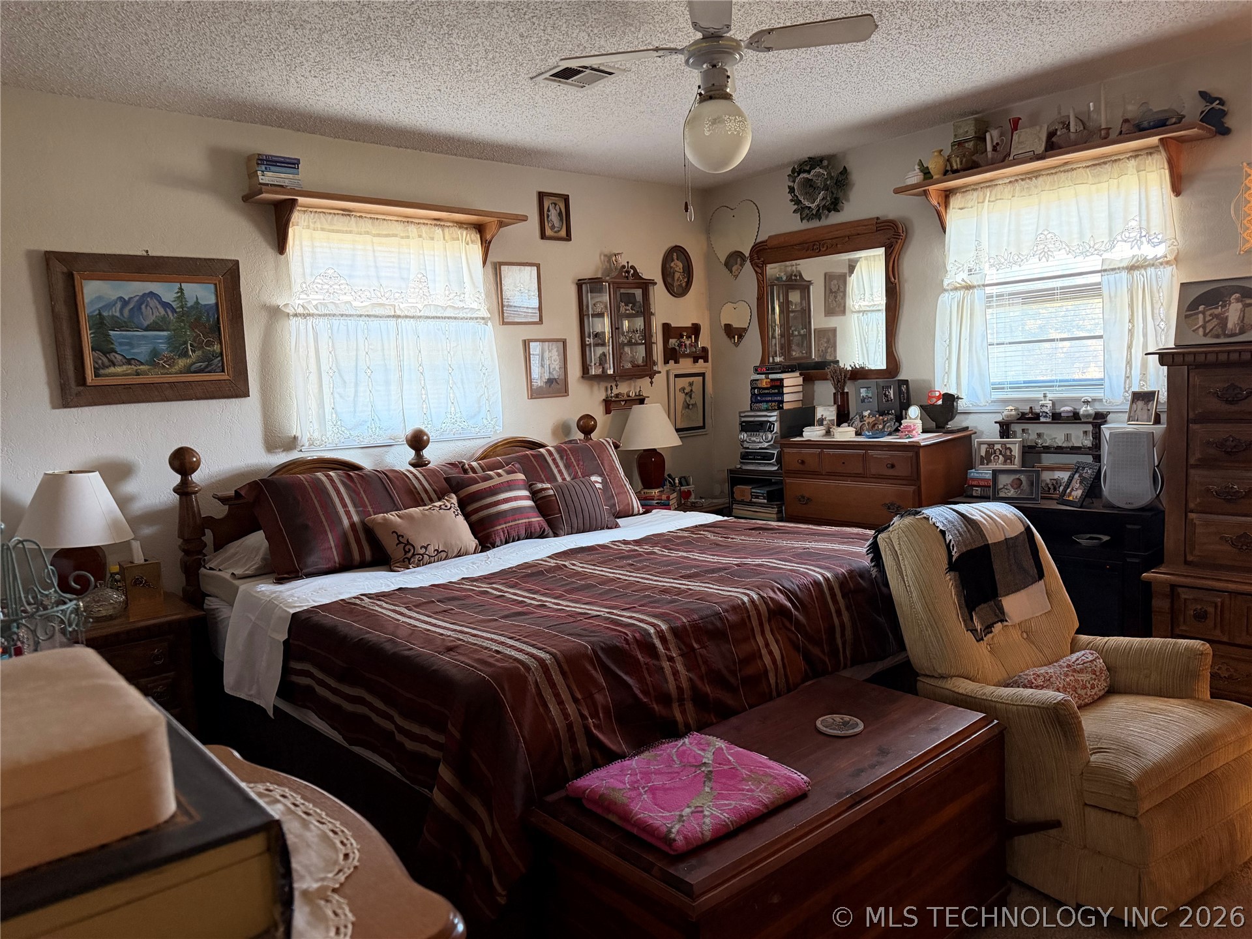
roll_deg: +4.5
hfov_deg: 71.6
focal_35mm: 24
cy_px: 470
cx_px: 626
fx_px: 868
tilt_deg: -7.5
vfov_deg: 56.8
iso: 800
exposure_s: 1/60
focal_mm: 6.76
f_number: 1.78
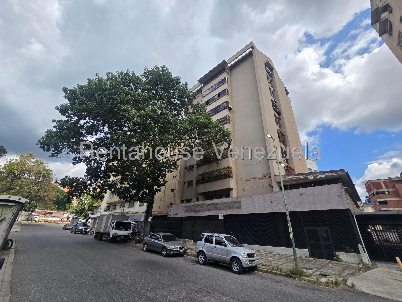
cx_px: 201
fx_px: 151
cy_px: 151
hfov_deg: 106.2
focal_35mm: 13
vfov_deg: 89.9
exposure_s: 1/1983
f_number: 2.2
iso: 50
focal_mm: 2.2
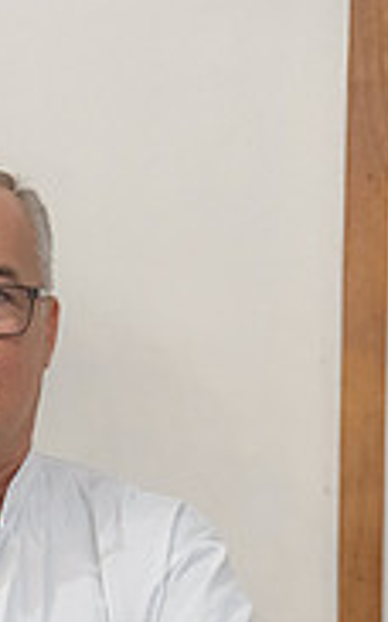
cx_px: -54
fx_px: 4121
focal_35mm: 243
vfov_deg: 8.6
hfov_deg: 5.4
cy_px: 721
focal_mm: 97
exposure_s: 1/80
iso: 5000
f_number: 4
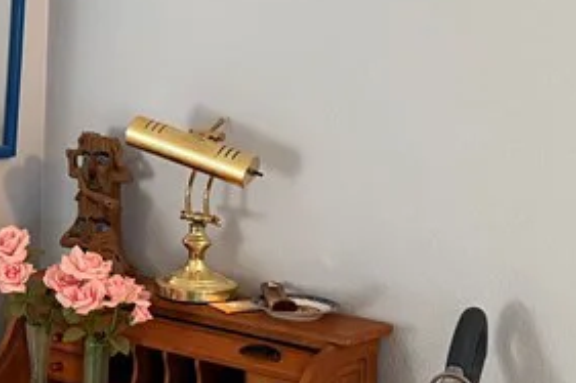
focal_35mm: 91
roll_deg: -0.5
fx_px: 1455
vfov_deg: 15.0
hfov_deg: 20.5
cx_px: -168
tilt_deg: -7.3
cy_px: 166
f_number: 1.78
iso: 640
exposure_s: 1/60
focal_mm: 6.76
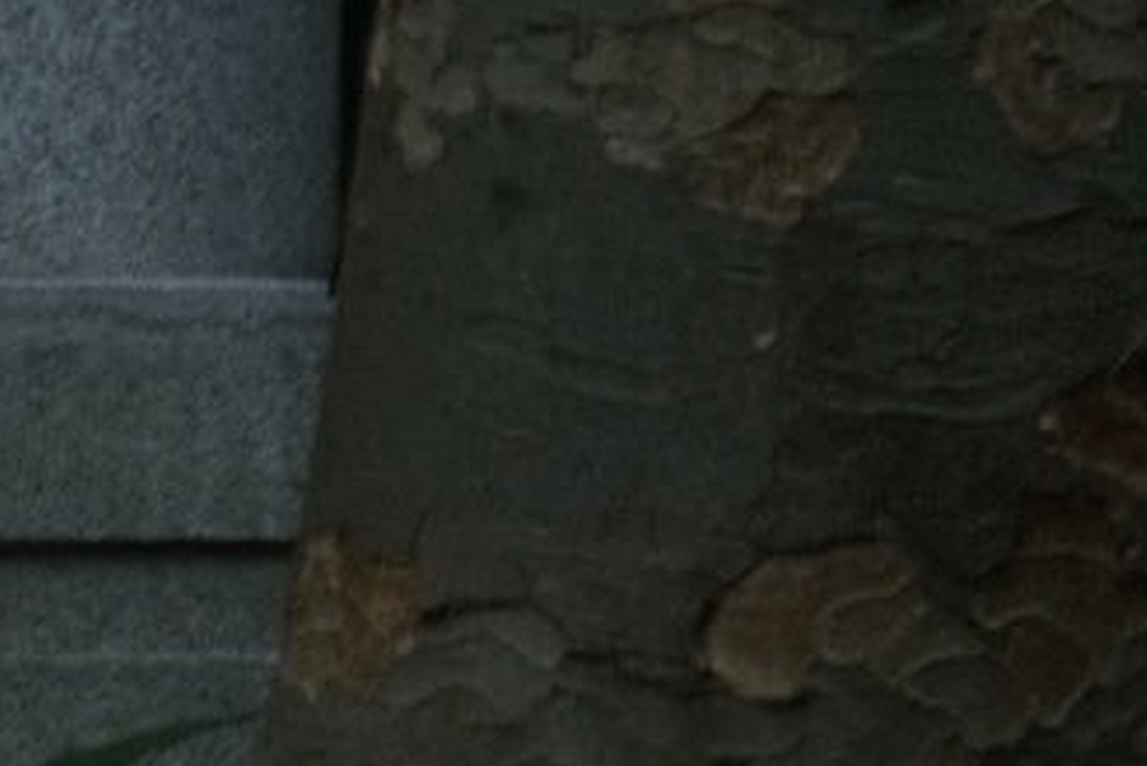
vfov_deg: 1.9
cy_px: 1083
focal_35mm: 731
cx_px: -38
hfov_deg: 2.8
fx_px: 23300
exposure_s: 1/50
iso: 160
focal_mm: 80
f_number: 5.2
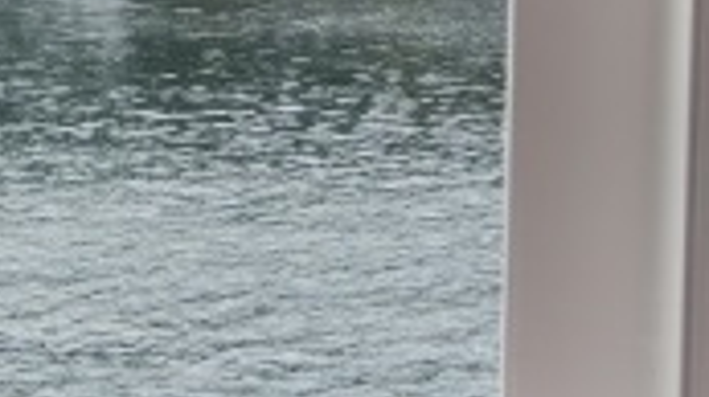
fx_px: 2780
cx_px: -262
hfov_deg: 13.9
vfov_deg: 8.1
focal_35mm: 148
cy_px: 23
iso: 80
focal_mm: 8.29
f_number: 4.2
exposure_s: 1/320
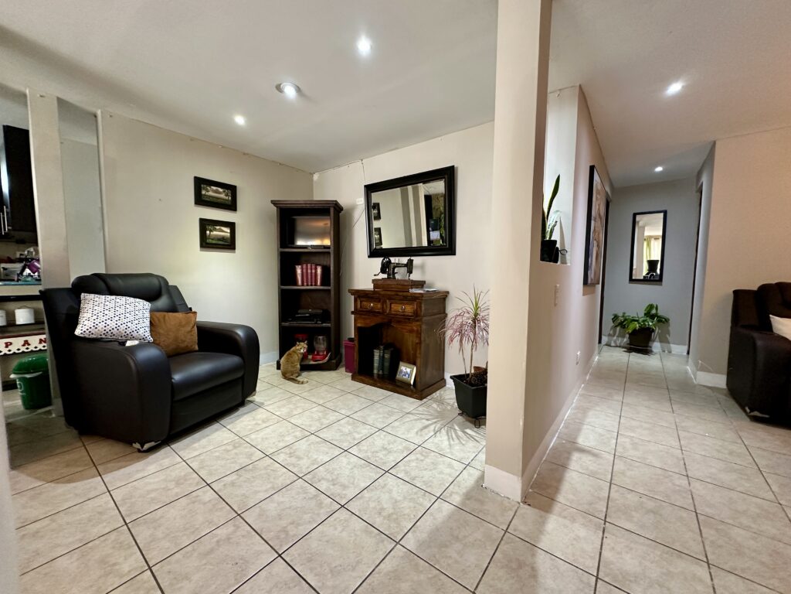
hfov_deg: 102.1
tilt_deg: -5.2
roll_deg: -0.2
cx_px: 396
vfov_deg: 85.7
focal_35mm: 14
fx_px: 320
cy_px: 297
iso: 320
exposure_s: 1/60
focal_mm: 2.22
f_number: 2.2
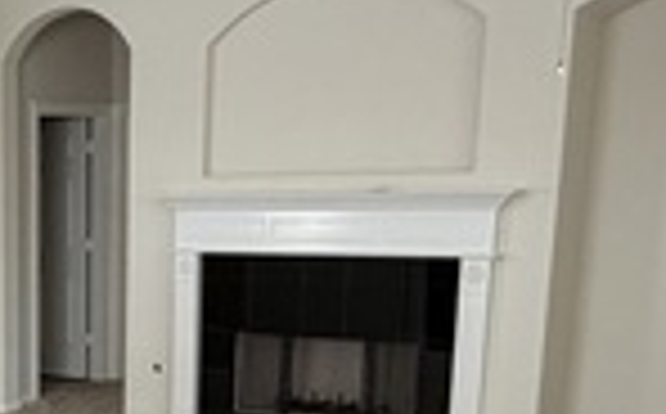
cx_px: -97
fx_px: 1214
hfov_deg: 27.6
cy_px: 450
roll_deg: +2.3
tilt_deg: -13.3
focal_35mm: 67
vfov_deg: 18.6
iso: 320
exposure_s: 1/120
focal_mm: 2.22
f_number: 2.2
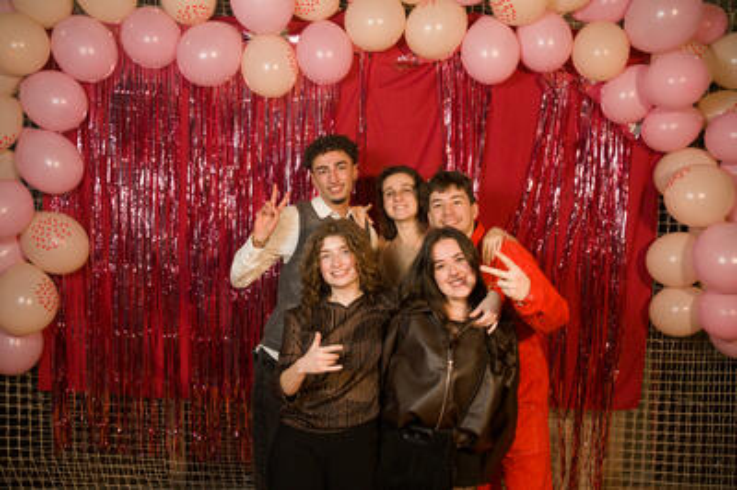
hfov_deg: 58.9
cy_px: 245
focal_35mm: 32
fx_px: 653
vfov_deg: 41.2
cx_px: 368
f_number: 4.5
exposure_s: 1/160
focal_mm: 31.9
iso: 4000
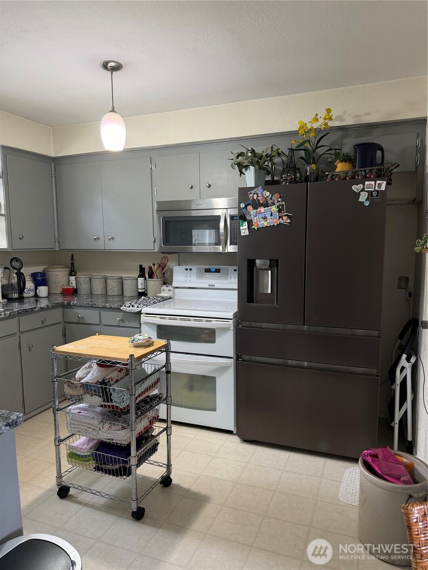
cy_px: 285
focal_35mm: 24
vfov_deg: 71.6
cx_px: 214
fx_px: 396
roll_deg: +0.9
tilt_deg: -4.8
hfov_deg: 56.8
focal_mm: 6.76
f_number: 1.78
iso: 160
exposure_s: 1/60
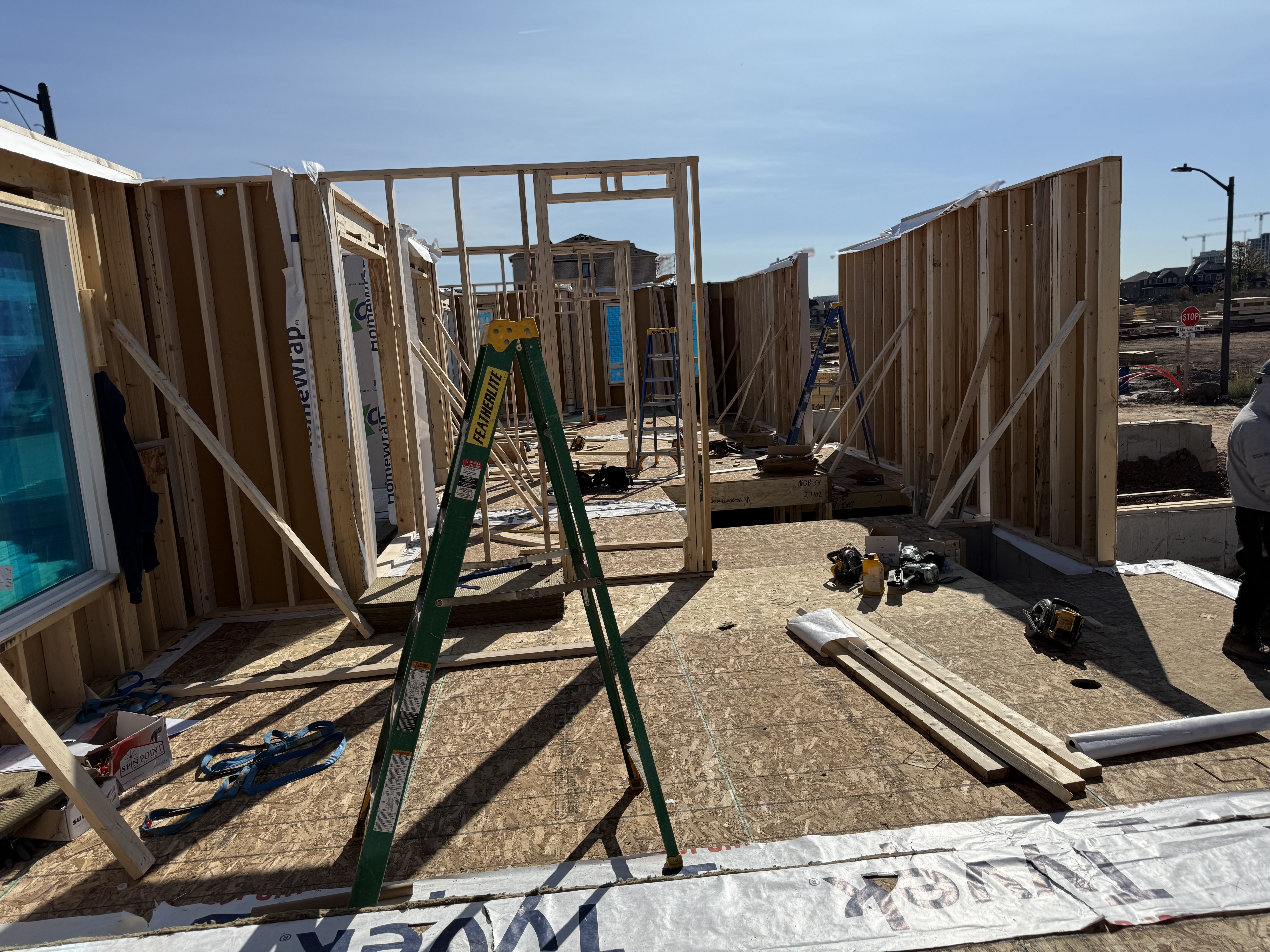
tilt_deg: -7.0
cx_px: 635
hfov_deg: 71.6
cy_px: 476
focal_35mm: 24
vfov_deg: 56.8
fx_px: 881
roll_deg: +4.0
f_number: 1.78
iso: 80
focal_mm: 6.76
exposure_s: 1/11905
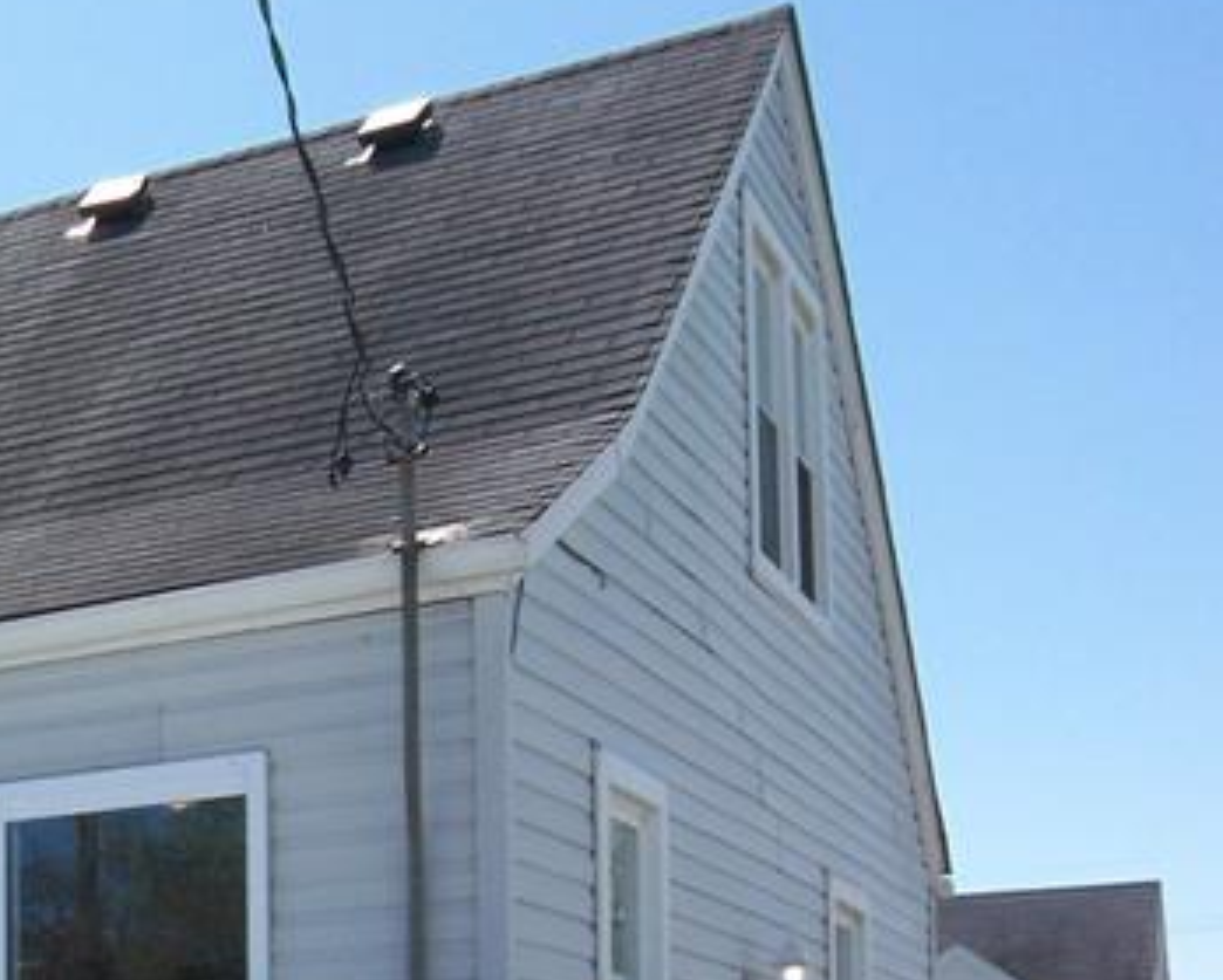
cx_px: -376
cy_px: 1131
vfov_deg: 21.7
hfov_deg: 24.8
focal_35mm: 66
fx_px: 2391
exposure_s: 1/200
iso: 50
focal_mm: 3.8
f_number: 5.6
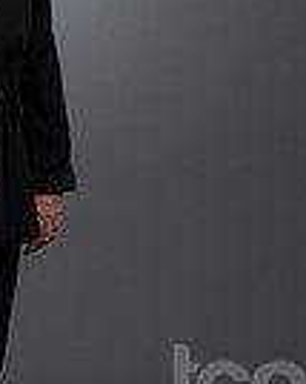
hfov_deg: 6.1
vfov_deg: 7.7
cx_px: -74
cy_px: 112
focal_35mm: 252
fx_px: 2856
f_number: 5.6
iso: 160
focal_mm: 80
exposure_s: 1/250
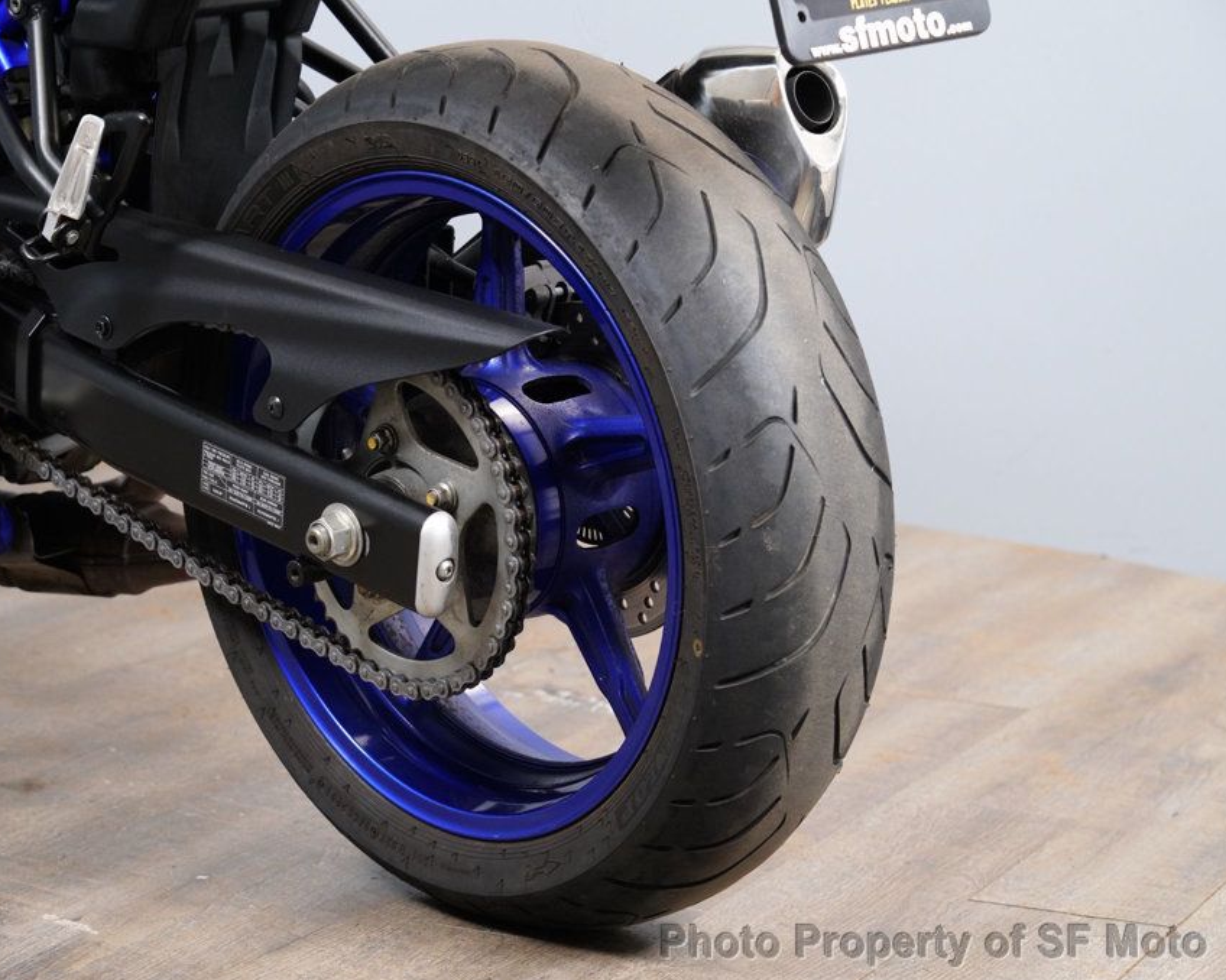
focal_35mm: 110
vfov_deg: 14.0
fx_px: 3990
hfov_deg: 17.5
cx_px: 542
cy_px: 492
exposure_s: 1/100
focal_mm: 97
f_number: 7.1
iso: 5000
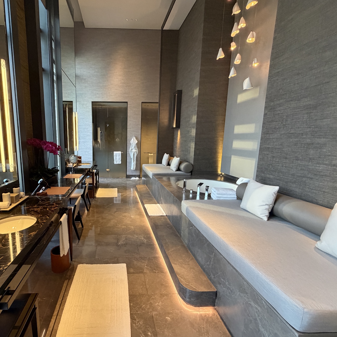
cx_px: 122
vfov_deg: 84.0
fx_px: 187
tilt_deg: -8.8
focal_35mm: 17
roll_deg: +0.1
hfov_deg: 82.0
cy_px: 168
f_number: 2.2
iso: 500
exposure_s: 1/60
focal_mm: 2.22
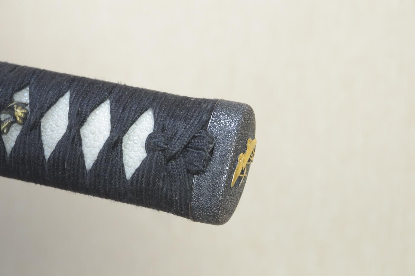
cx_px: 208
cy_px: 138
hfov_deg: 14.4
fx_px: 1641
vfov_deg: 9.6
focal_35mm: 142
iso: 400
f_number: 11
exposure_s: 1/2
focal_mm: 95
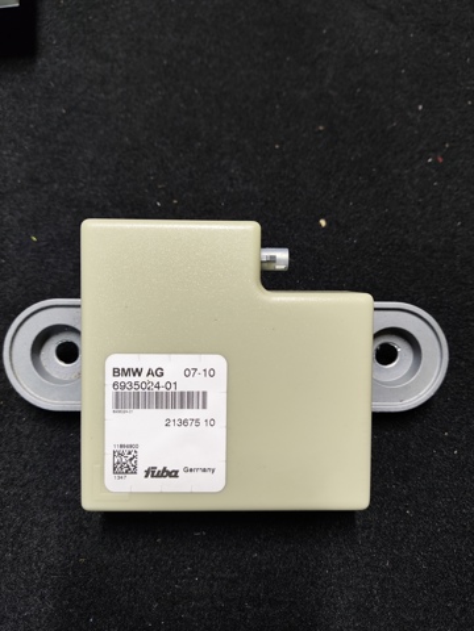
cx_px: 237
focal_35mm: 24
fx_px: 438
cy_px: 316
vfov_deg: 71.6
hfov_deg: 56.8
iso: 166
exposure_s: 1/33.3
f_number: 1.8
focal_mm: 4.68
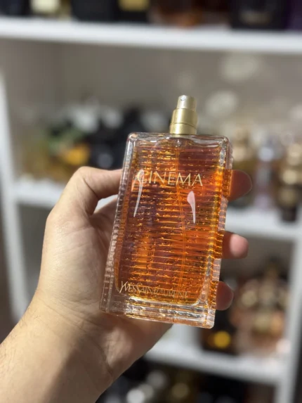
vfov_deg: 39.6
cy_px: 202
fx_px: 558
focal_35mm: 48
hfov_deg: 30.3
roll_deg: -1.6
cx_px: 151
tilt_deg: -23.9
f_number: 1.78
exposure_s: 1/50
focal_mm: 6.76
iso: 200
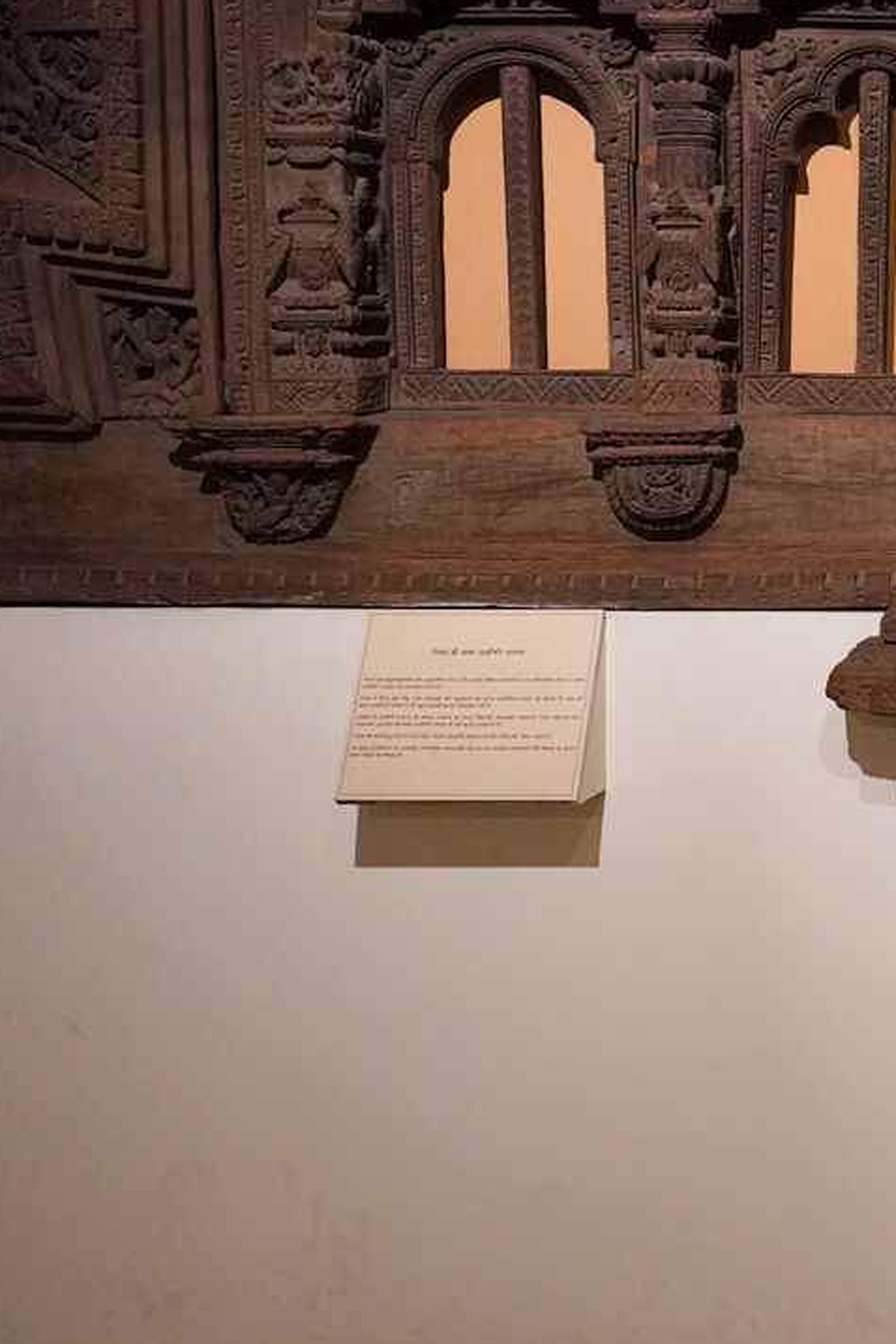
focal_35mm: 67
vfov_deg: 29.8
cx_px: 1366
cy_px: 401
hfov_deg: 18.0
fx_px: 2501
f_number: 4
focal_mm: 24
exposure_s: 1/80
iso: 3200
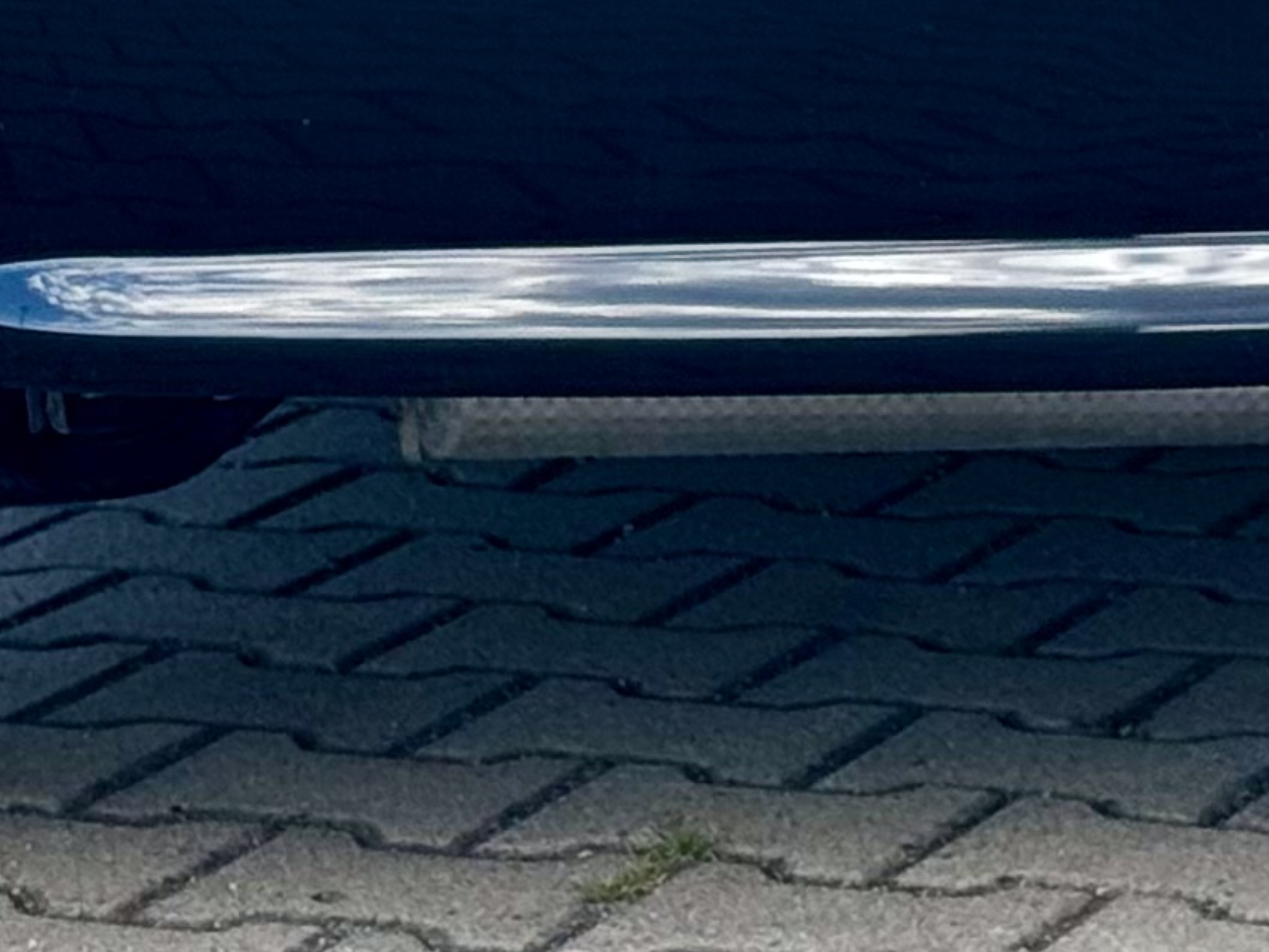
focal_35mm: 226
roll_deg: +0.3
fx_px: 8285
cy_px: -913
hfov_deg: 8.7
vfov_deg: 6.4
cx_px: 1093
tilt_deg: -3.3
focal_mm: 6.76
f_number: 1.78
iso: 64
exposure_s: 1/1094
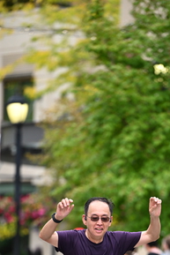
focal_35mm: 381
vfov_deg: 5.4
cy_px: 241
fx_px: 2695
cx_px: 121
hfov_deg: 3.6
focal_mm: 200
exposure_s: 1/2000
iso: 800
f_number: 2.8
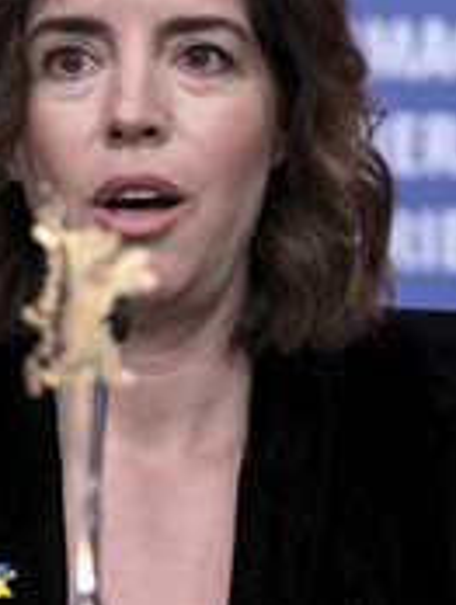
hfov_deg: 3.9
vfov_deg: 5.2
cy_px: 285
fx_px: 6658
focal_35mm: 380
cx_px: 127
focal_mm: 102.2
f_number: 2.8
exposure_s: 1/200
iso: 1250
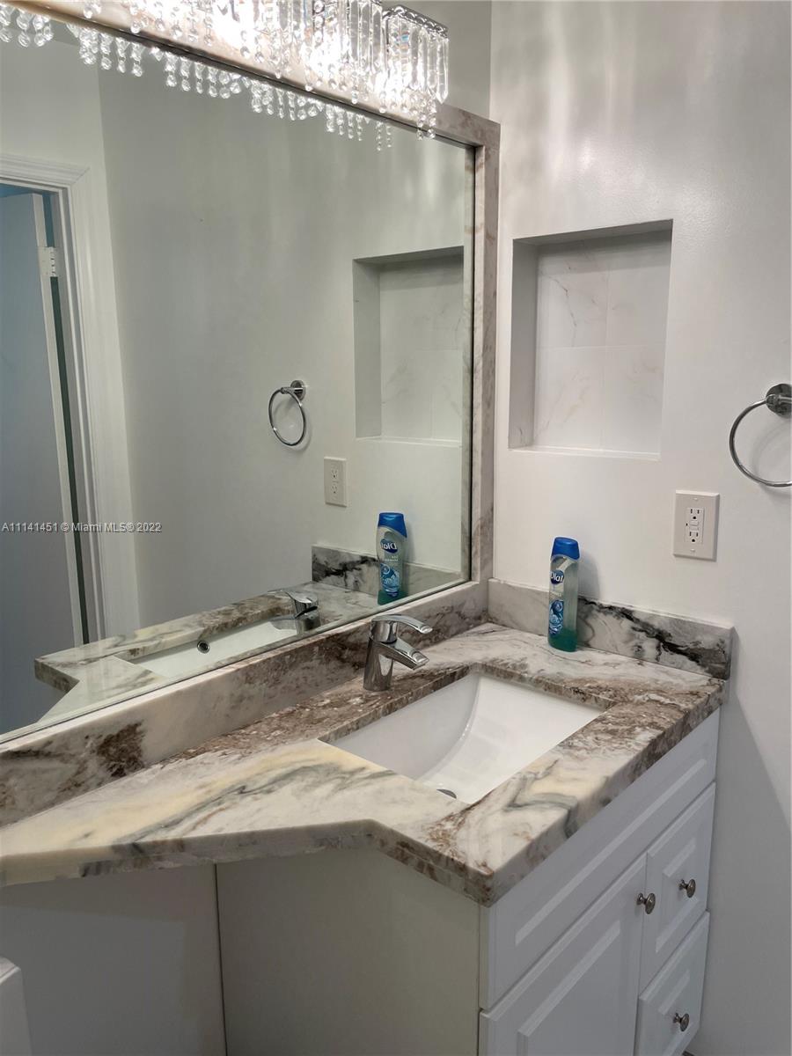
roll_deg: +0.2
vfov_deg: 67.3
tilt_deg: -11.4
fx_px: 793
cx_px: 396
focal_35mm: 26
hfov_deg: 53.1
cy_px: 528
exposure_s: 1/120
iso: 64
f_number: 1.6
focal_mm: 4.2
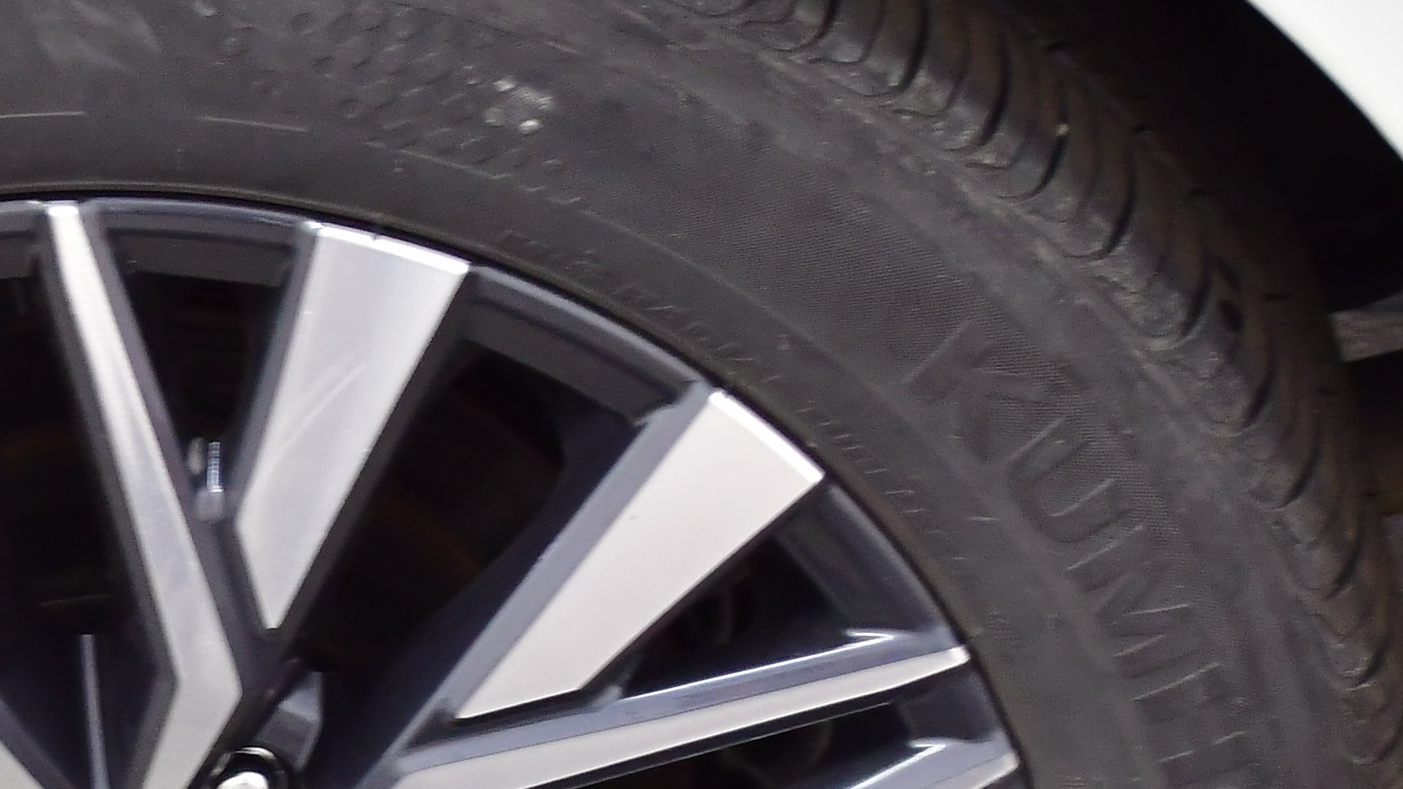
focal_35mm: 159
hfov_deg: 13.4
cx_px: 208
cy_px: 880
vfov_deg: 7.6
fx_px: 5914
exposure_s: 1/30
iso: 800
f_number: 4.8
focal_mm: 32
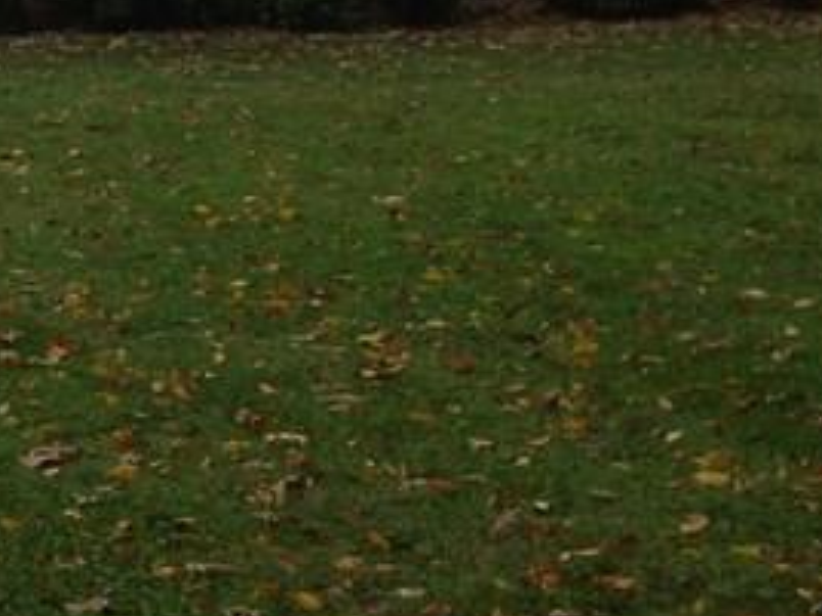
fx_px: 2992
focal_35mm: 126
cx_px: -604
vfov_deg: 11.7
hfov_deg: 14.1
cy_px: 123
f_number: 2.4
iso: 50
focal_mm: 4.12
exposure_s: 1/542
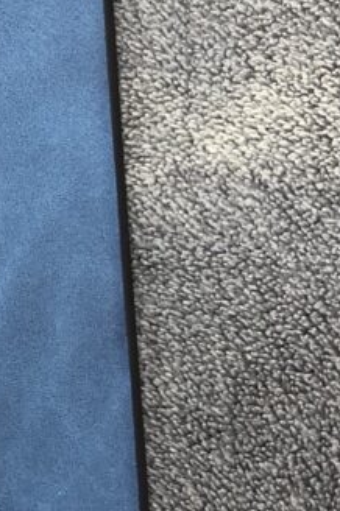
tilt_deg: -86.9
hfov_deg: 14.0
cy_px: 187
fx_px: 1292
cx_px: -170
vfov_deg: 22.3
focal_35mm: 91
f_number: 1.8
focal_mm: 4
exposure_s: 1/25
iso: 40
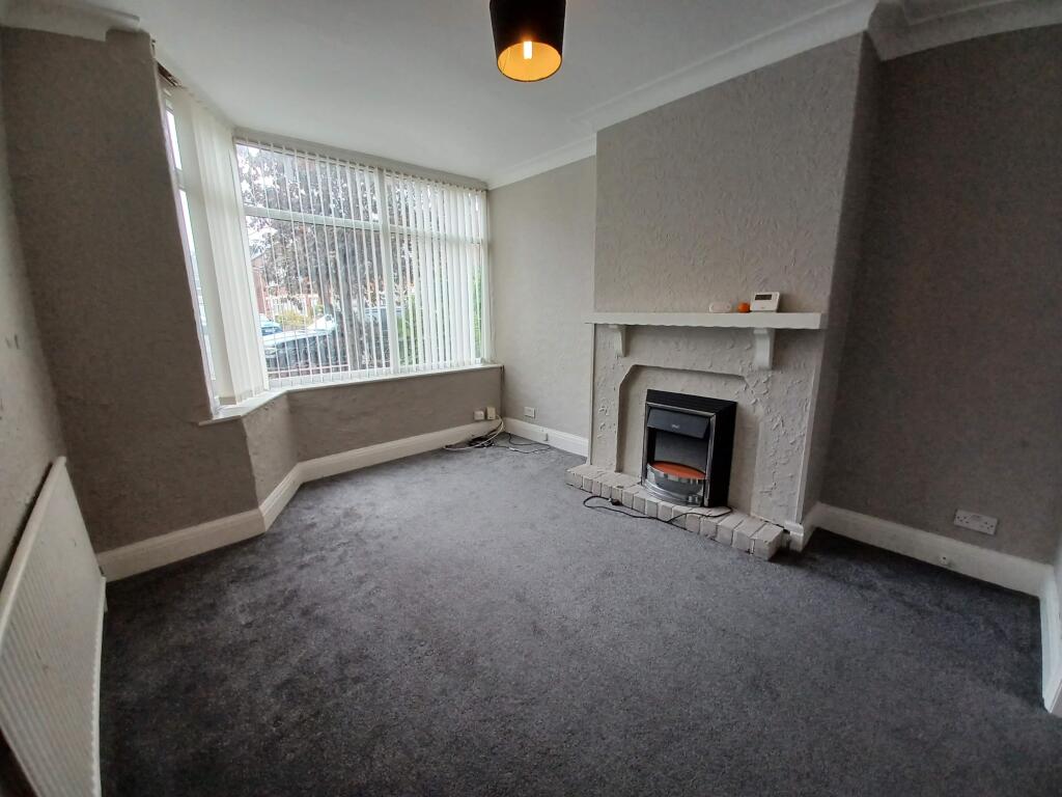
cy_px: 398
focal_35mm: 13
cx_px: 531
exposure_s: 1/50
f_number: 2.2
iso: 80
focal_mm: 1.42
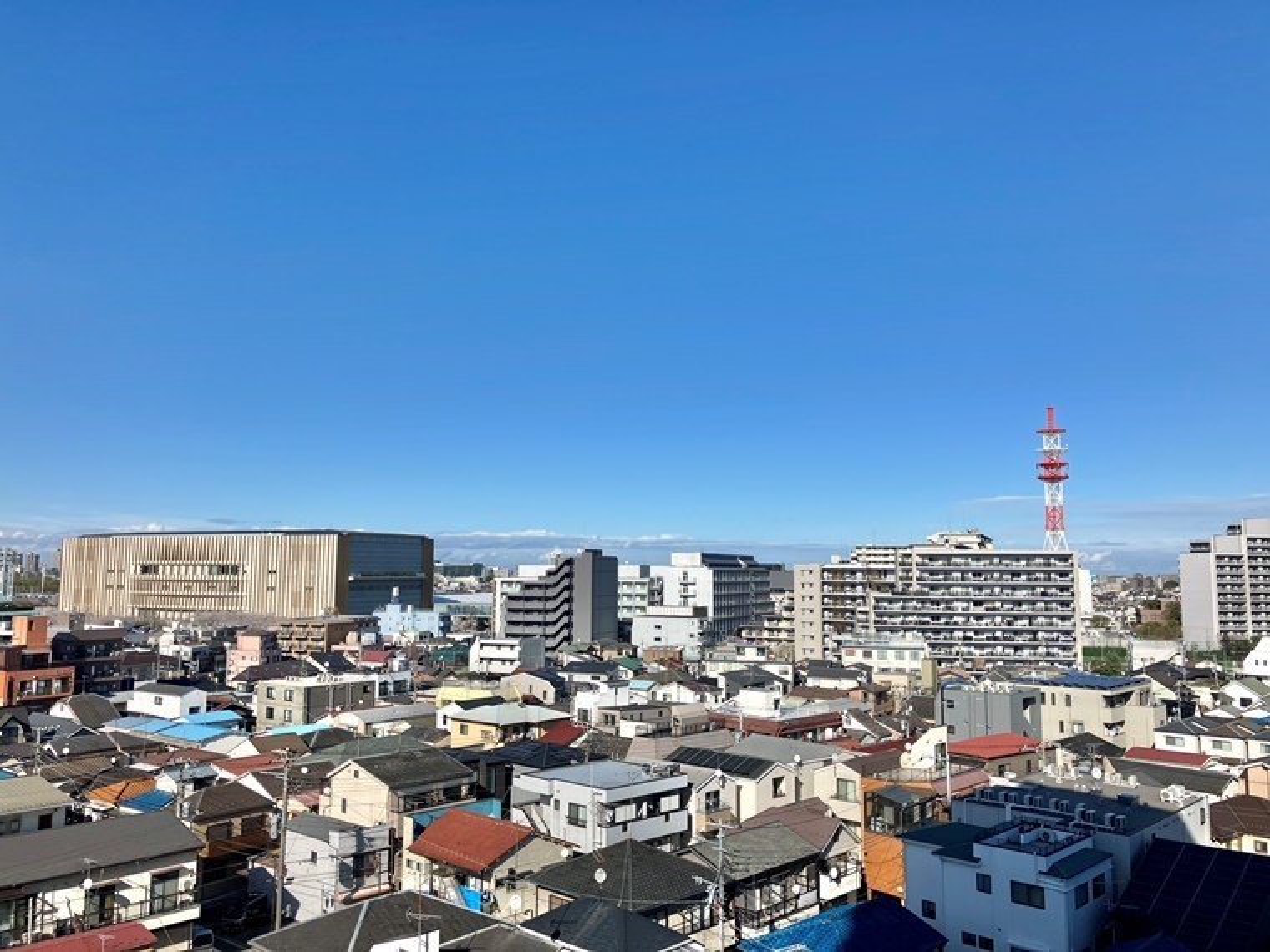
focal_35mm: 28
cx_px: 635
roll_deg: +0.2
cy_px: 476
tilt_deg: +6.6
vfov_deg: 49.7
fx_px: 1027
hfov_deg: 63.4
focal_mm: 3.99
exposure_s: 1/3745
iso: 32
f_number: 1.8
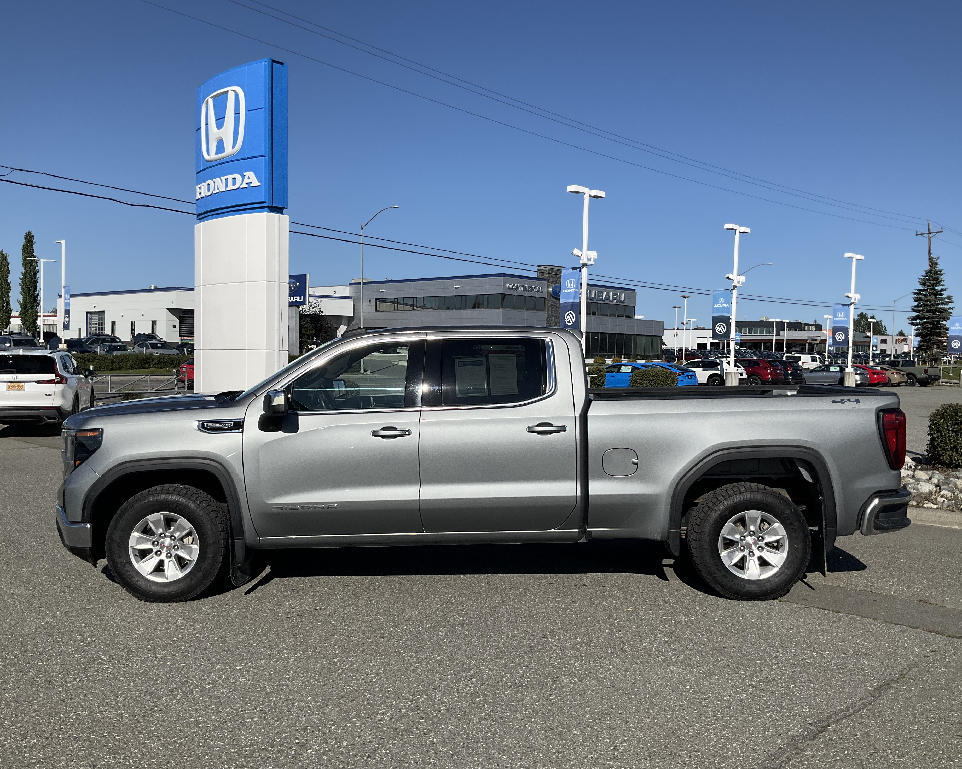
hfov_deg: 57.2
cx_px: 479
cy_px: 383
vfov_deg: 47.1
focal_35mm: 31
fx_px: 883
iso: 25
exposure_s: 1/3534
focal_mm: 3
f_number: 1.8
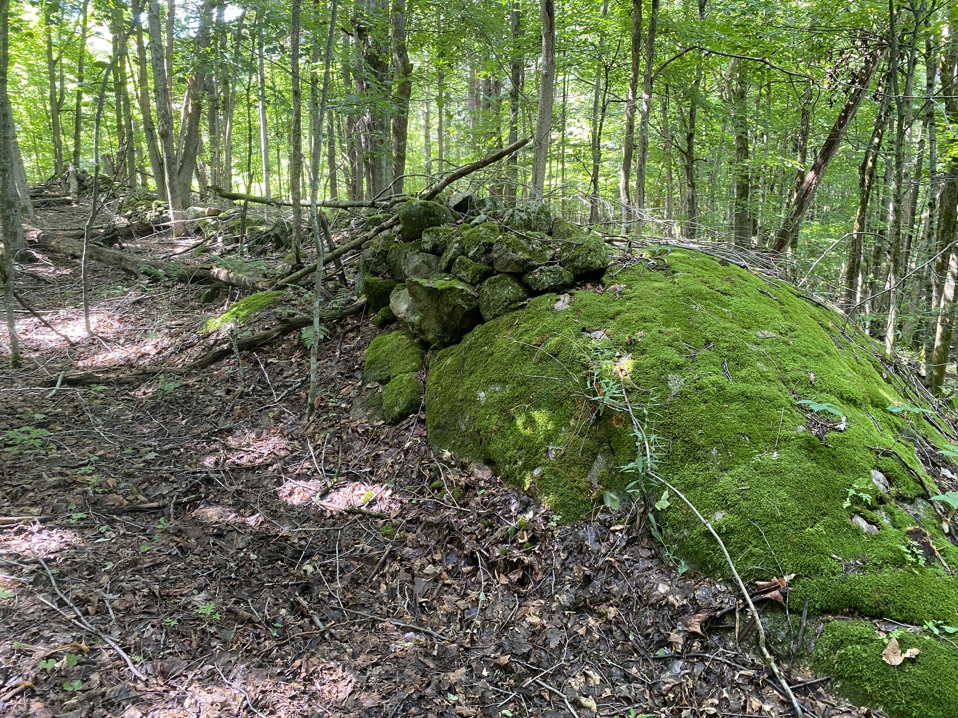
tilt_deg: -12.6
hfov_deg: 67.3
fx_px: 720
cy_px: 359
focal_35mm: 26
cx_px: 479
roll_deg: +1.0
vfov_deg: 53.1
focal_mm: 4.25
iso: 200
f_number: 1.8
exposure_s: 1/60
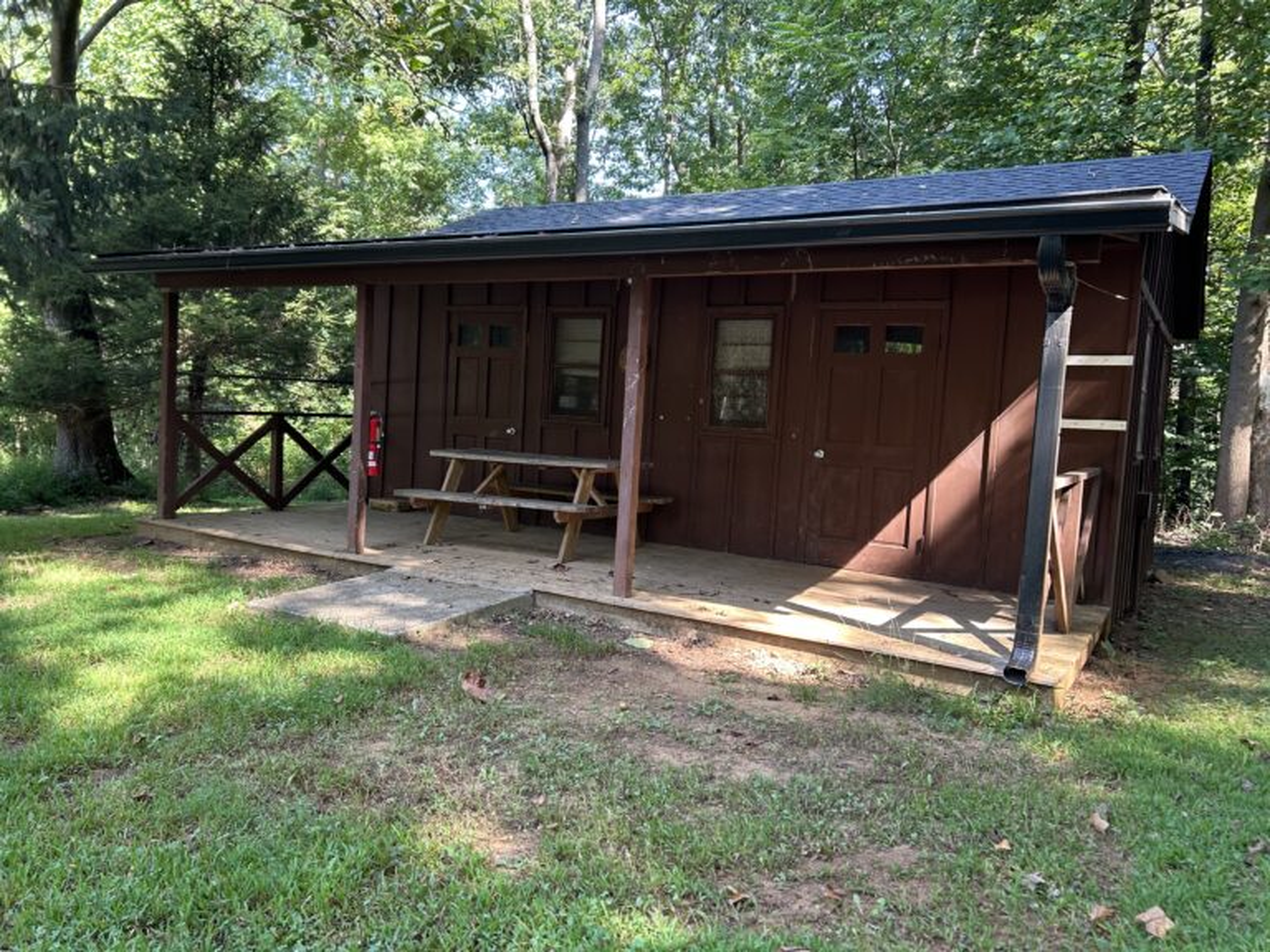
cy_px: 476
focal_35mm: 26
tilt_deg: -4.0
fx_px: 954
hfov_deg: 67.3
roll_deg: -3.1
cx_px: 635
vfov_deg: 53.1
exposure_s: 1/121
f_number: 1.5
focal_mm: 5.7
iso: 64
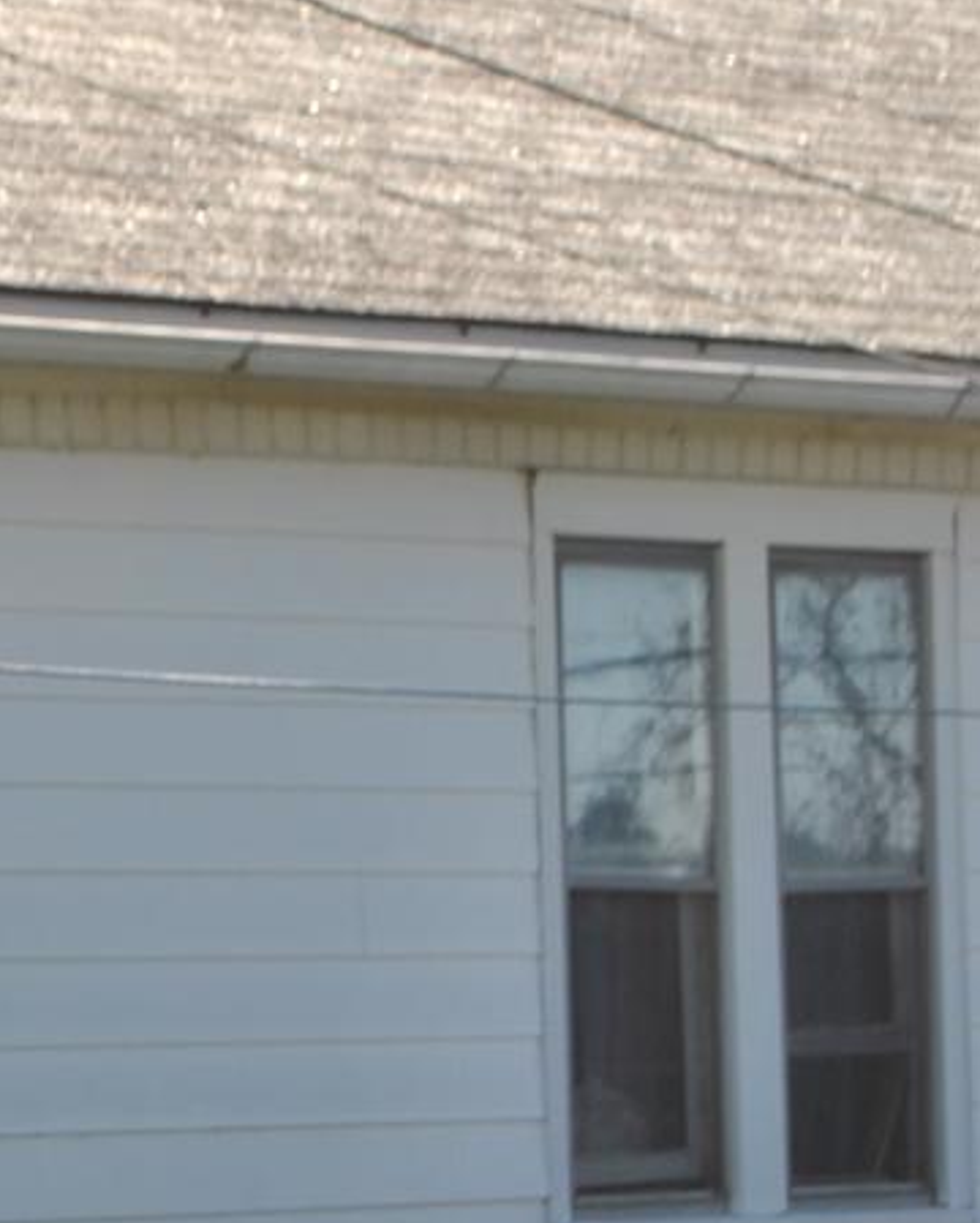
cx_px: -662
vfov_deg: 7.9
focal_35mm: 244
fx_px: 8834
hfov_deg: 6.2
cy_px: 896
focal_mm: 38
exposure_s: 1/200
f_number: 8
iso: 100
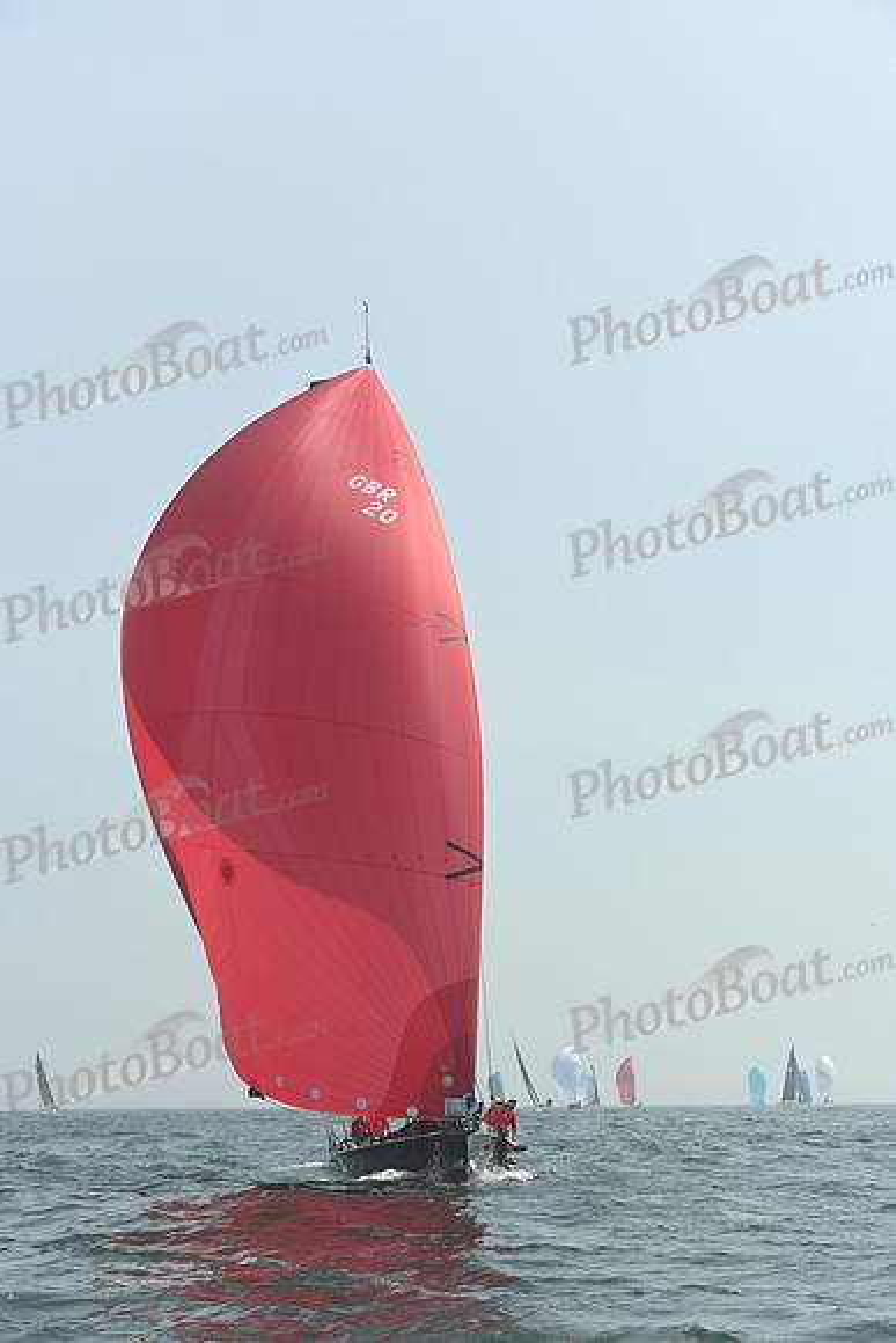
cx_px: 448
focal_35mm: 70
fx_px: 2612
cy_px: 672
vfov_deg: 28.8
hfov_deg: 19.5
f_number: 6.3
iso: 320
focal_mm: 70
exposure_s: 1/1250
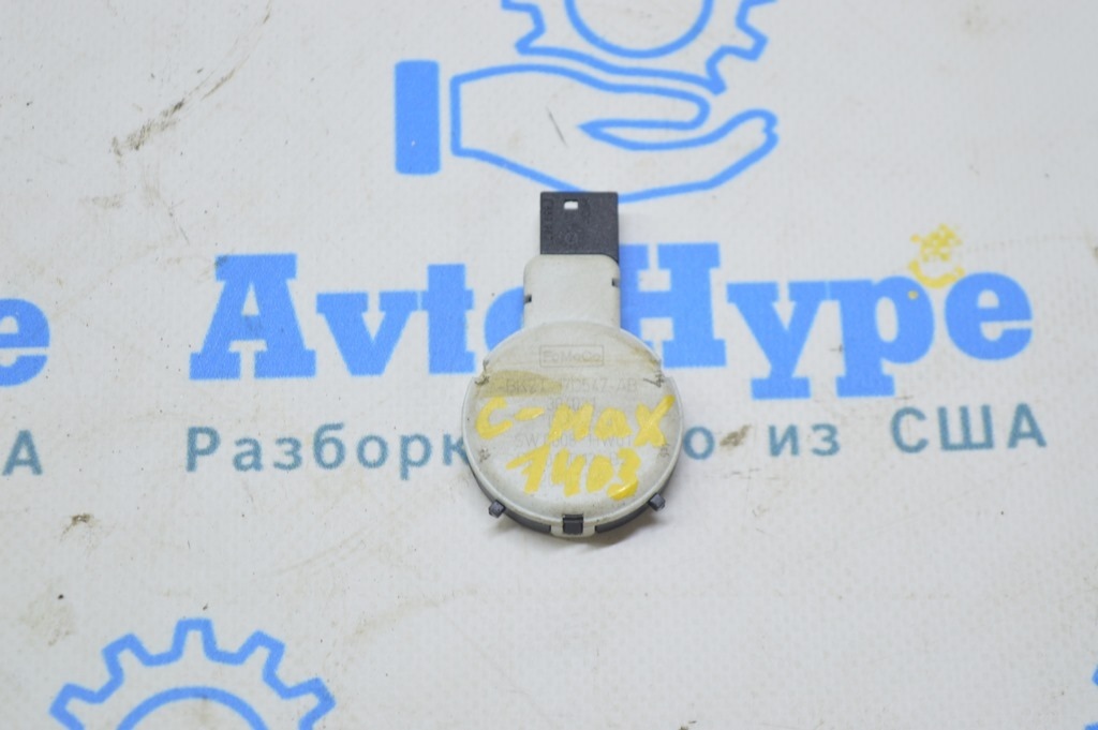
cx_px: 549
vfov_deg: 16.5
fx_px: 2514
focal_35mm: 82
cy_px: 365
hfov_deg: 24.6
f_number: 5.6
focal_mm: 55
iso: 400
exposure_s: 1/20
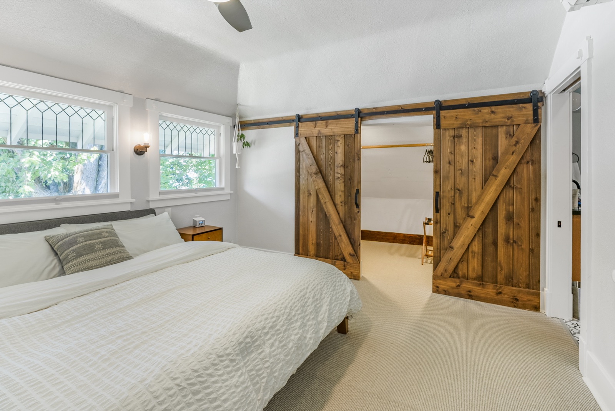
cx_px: 308
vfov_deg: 73.8
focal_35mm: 16
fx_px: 273
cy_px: 206
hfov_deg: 96.7
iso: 100
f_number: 9
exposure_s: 1/4
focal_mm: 16
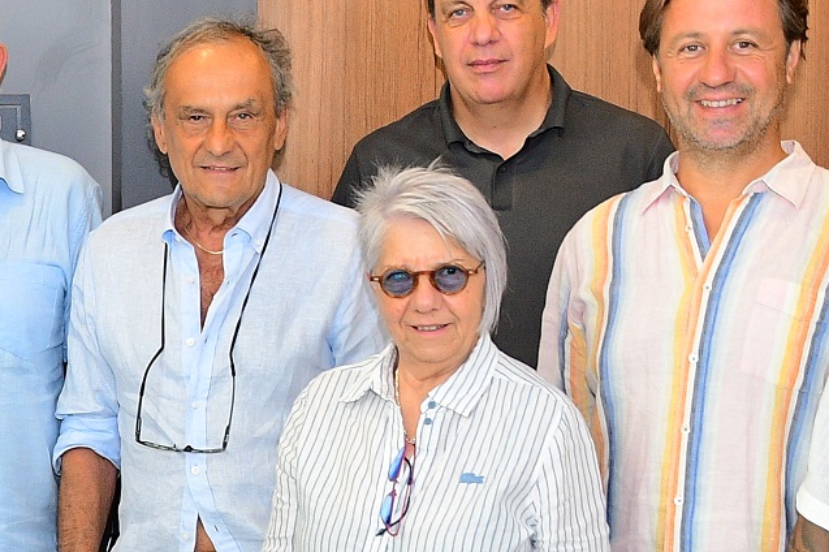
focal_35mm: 106
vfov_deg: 12.7
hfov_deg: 18.3
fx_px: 2440
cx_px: -173
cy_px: 591
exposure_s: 1/125
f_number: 3.5
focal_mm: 18
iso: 800
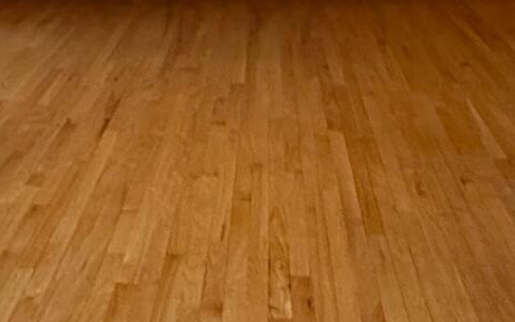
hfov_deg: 30.8
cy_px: -186
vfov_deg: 17.4
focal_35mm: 66
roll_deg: -0.5
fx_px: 927
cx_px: 176
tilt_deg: +1.2
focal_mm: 2.22
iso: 500
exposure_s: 1/120
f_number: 2.2
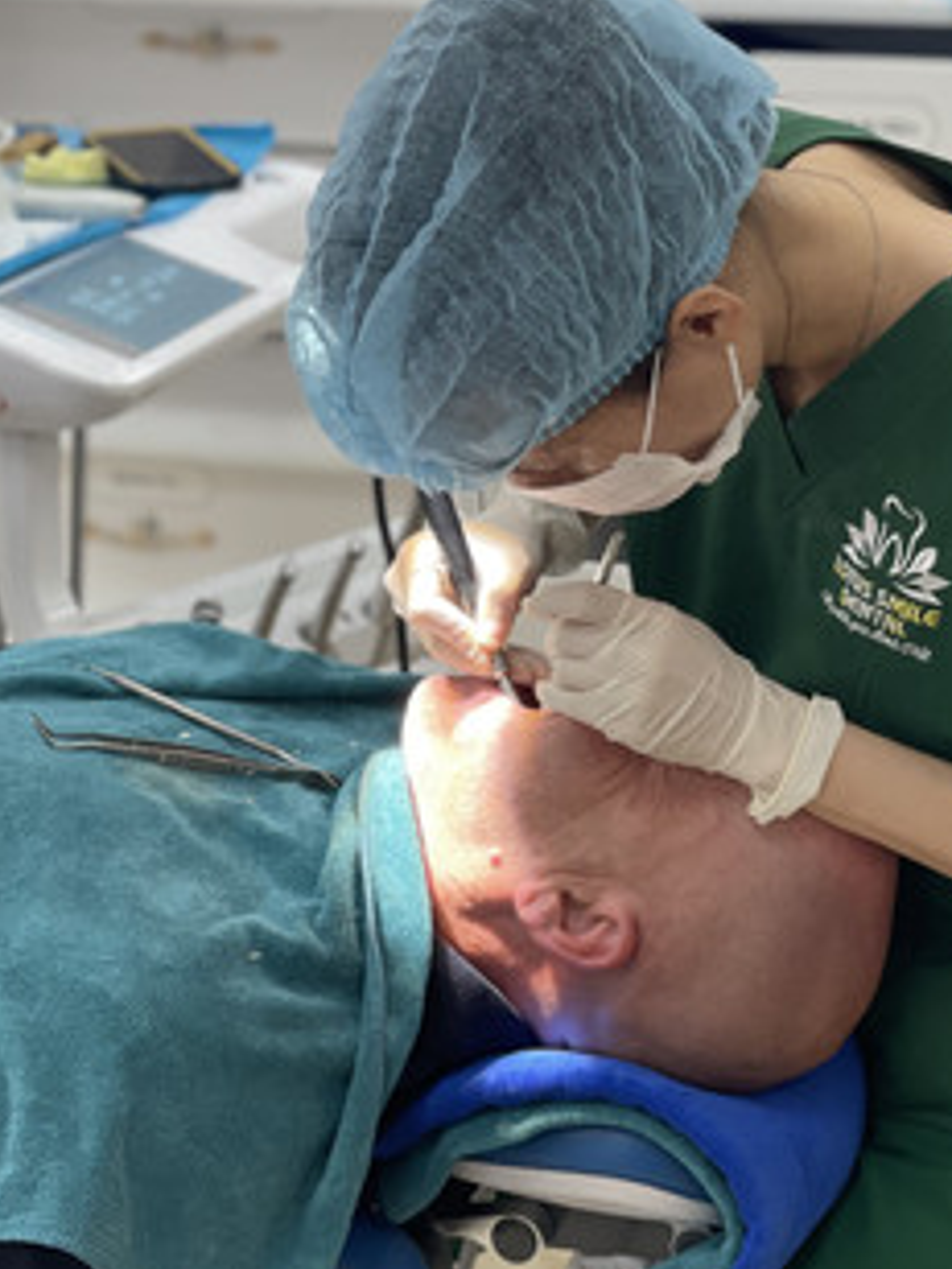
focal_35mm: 104
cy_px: 482
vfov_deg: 18.9
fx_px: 3814
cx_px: 633
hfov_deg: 14.2
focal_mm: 7.5
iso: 64
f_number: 2.2
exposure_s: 1/100
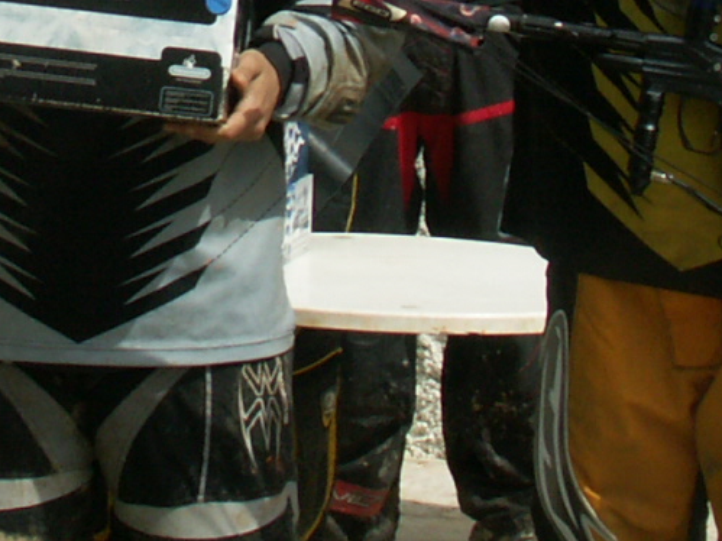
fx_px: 3316
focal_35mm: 159
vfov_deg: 9.0
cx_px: -69
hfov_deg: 12.2
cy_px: -359
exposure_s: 1/320
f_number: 7.1
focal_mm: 8.01
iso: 64
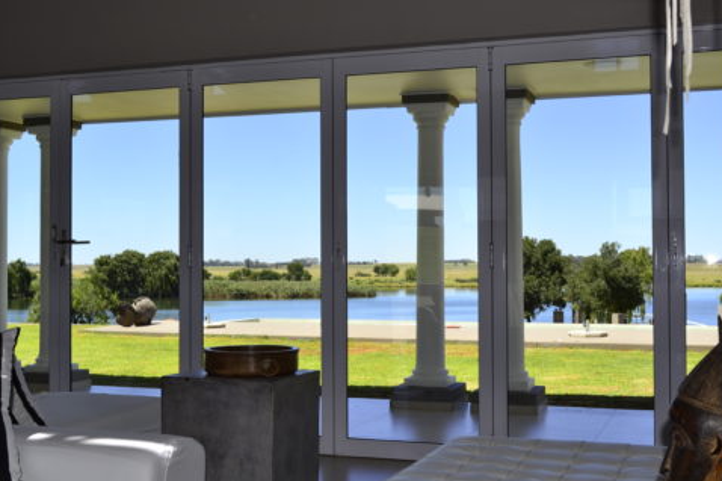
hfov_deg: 40.4
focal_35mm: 49
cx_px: 344
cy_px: 240
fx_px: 982
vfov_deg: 27.5
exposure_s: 1/200
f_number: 8
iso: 200
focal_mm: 26
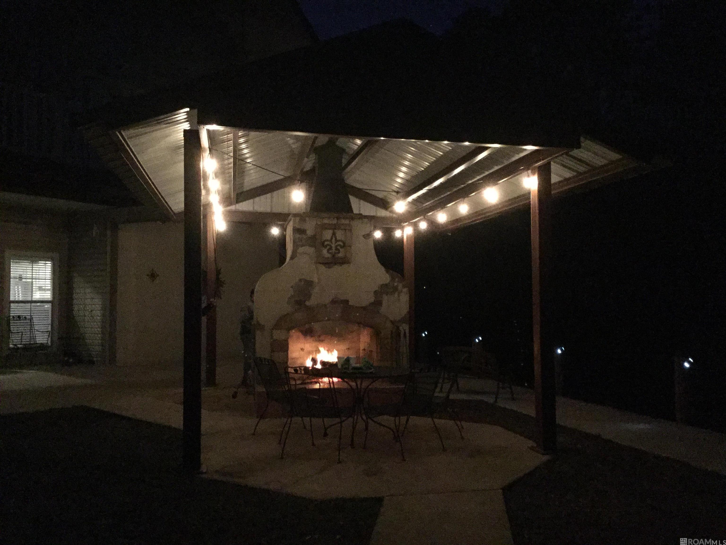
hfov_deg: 58.4
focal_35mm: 31
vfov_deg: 45.4
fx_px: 650
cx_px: 363
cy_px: 272
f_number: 2.4
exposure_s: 1/15
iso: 800
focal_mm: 3.3
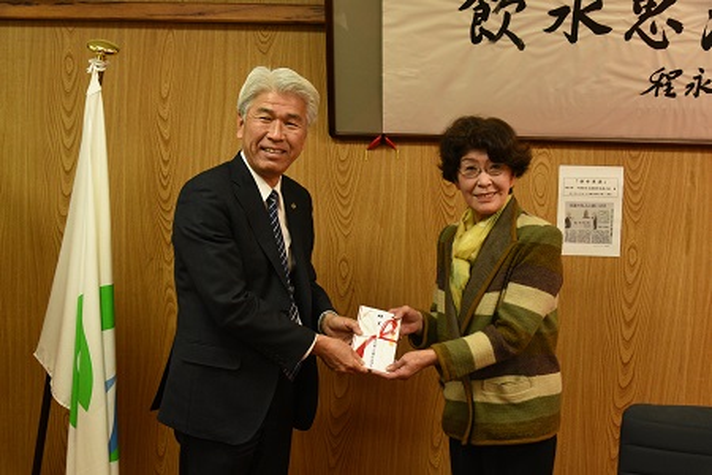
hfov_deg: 42.7
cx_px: 356
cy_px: 238
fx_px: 910
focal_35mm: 46
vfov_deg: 29.2
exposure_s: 1/50
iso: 2200
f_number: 5.6
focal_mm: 46
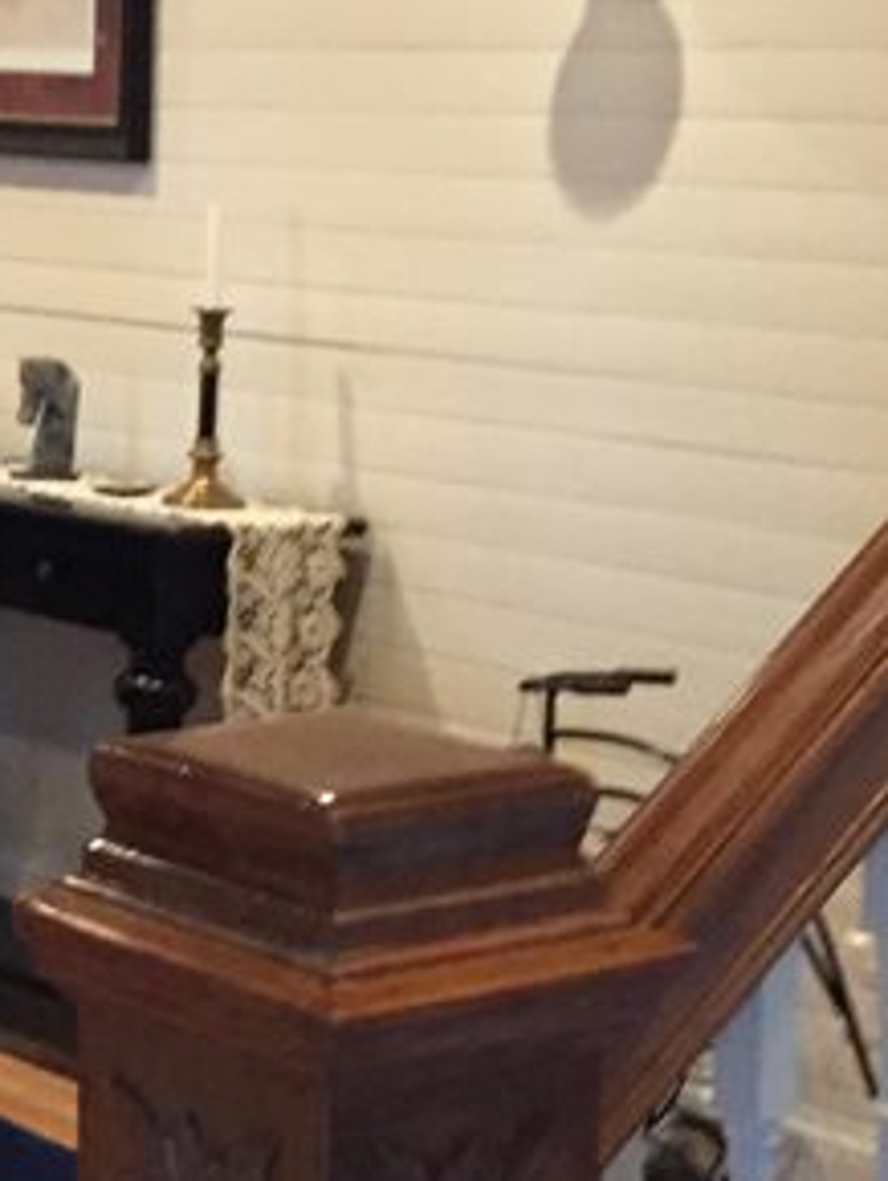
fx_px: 3279
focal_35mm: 96
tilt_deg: -4.9
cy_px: 387
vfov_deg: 20.3
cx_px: -542
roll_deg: -0.4
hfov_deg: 14.2
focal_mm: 4.15
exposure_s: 1/17
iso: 250
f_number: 2.2
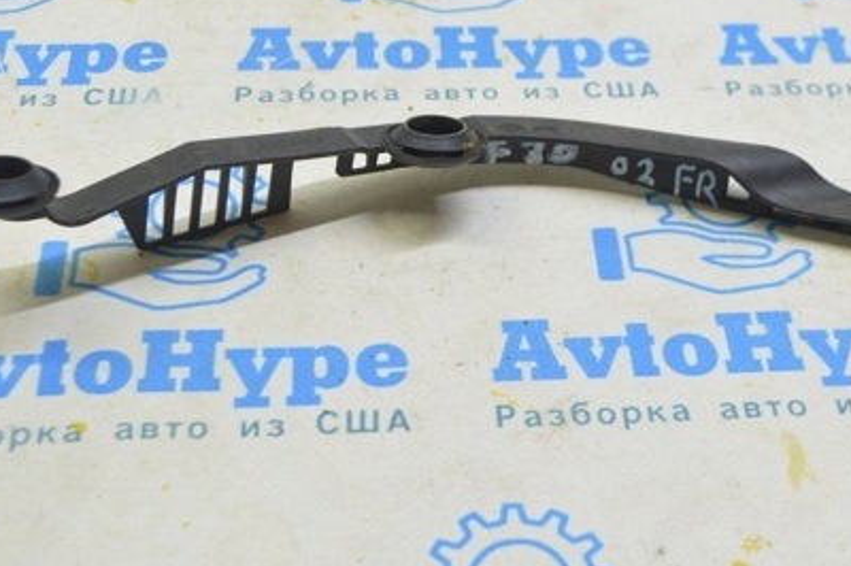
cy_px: 150
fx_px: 1701
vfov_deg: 18.8
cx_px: 519
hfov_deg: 28.0
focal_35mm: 72
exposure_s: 1/20
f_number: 5.6
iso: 400
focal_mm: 30
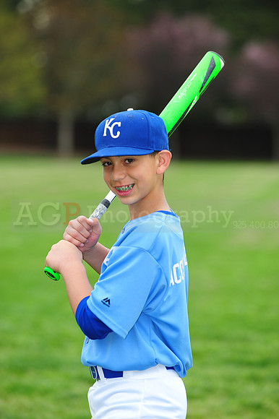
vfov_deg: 10.3
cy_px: 210
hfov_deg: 6.9
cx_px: 140
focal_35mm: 200
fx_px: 2328
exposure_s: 1/500
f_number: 5
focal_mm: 200
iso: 400
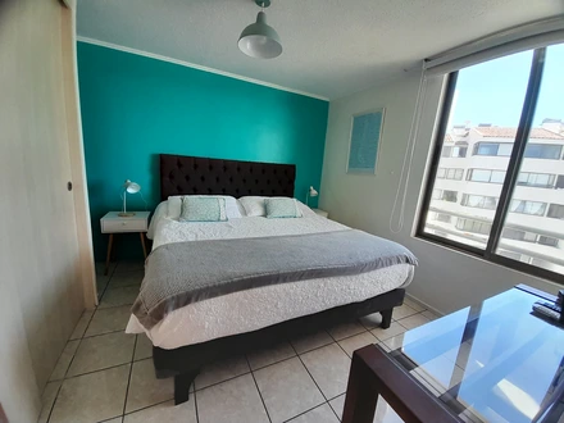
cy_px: 212
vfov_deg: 89.9
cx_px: 282
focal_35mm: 13
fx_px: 212
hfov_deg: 106.2
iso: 50
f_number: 2.2
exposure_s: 1/100
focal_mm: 1.13
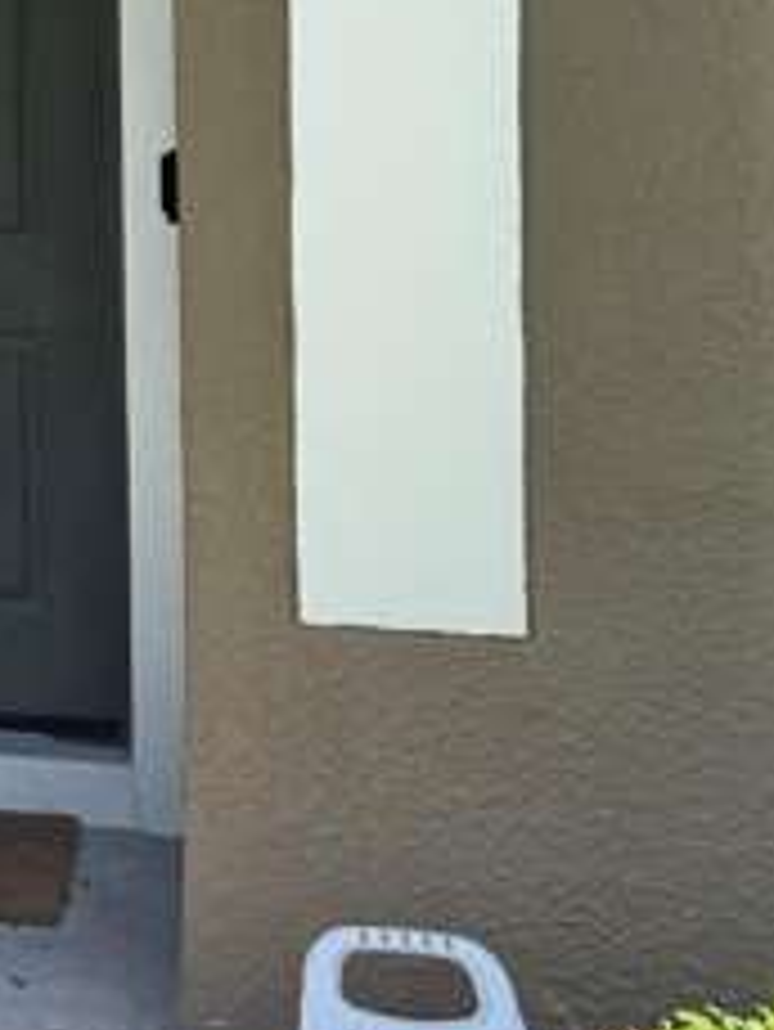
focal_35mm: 67
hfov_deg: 20.1
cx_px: -234
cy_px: -54
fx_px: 1996
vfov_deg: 27.0
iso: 80
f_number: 1.78
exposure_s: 1/1385
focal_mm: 6.76
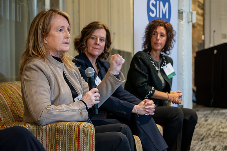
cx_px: 121
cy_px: 75
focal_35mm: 78
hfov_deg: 25.9
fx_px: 494
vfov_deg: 17.4
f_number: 4
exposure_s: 1/50
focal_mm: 70
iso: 1600
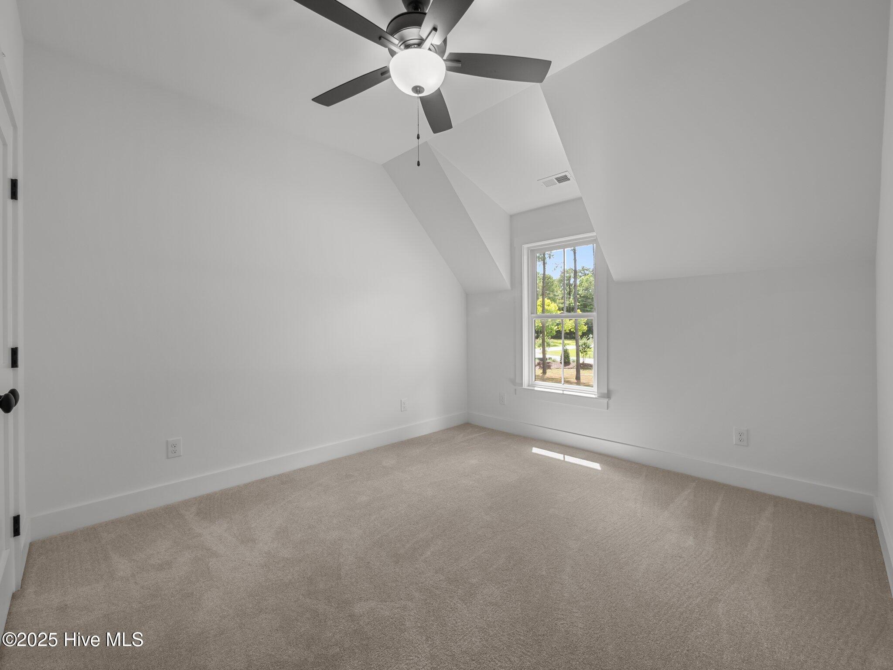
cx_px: 446
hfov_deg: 102.1
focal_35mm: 14
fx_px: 361
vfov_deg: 85.7
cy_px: 335
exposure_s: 1/13
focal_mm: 7
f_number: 5.6
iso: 200
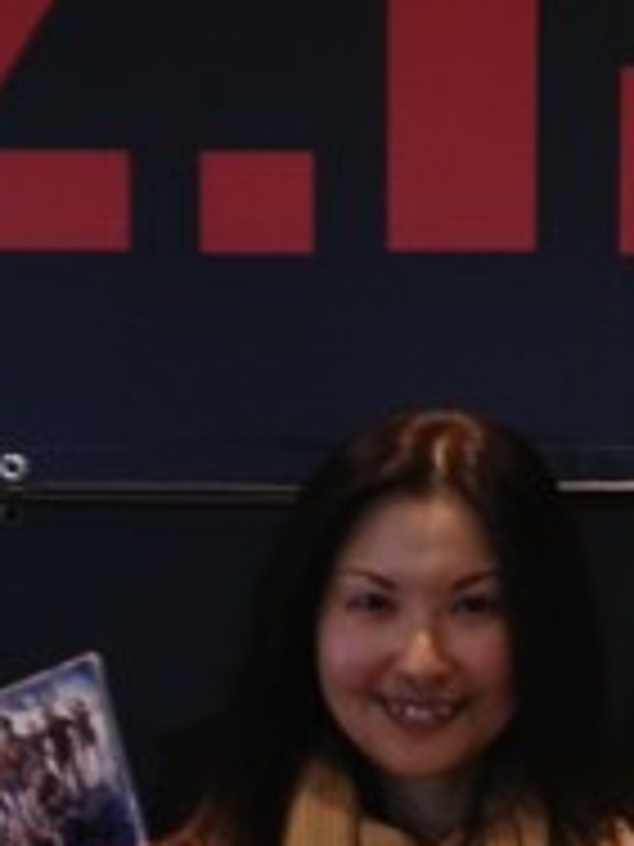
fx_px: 2051
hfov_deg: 17.5
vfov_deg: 23.1
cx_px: 423
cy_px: 616
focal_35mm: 84
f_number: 2.4
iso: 100
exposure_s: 1/20
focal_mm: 4.28
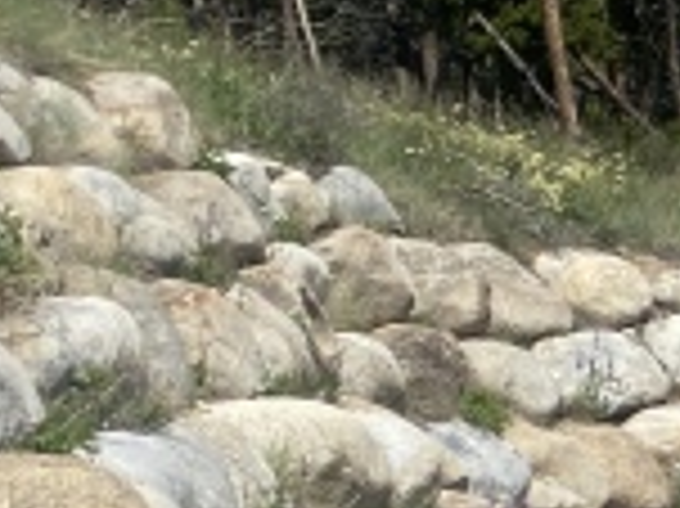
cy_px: 674
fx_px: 2709
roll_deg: +4.0
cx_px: 1756
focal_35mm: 138
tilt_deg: -9.2
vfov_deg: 10.5
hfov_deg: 11.3
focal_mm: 4.25
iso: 32
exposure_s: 1/3610
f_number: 1.8
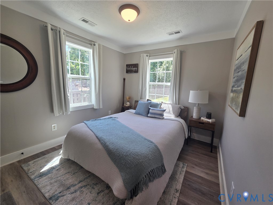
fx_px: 103
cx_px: 136
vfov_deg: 89.9
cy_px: 102
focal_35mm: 13
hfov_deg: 106.2
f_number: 2.2
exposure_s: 1/120
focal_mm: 2.2
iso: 50
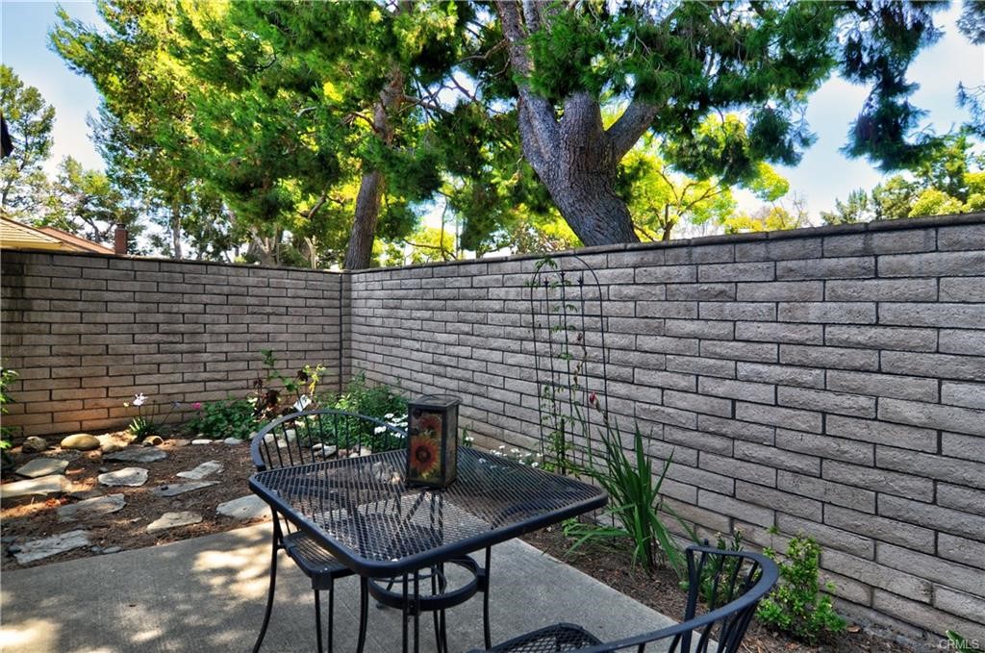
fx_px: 492
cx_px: 492
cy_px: 326
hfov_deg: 90.1
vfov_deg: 67.2
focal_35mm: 18
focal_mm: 12
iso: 125
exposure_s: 1/125
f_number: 6.3
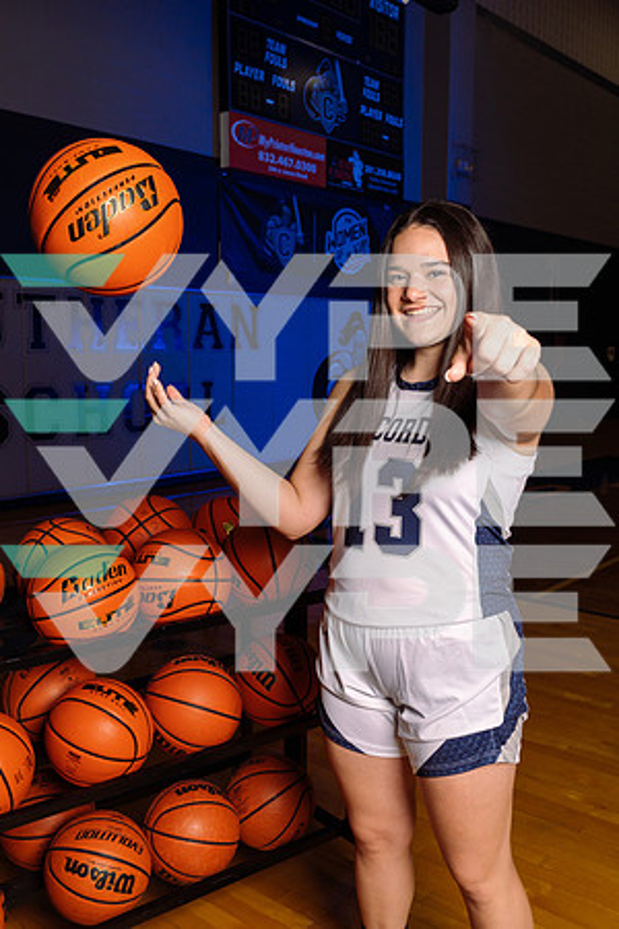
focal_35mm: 35
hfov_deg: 37.9
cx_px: 310
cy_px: 464
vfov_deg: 54.4
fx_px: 903
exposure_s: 1/250
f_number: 8
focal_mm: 35
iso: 320
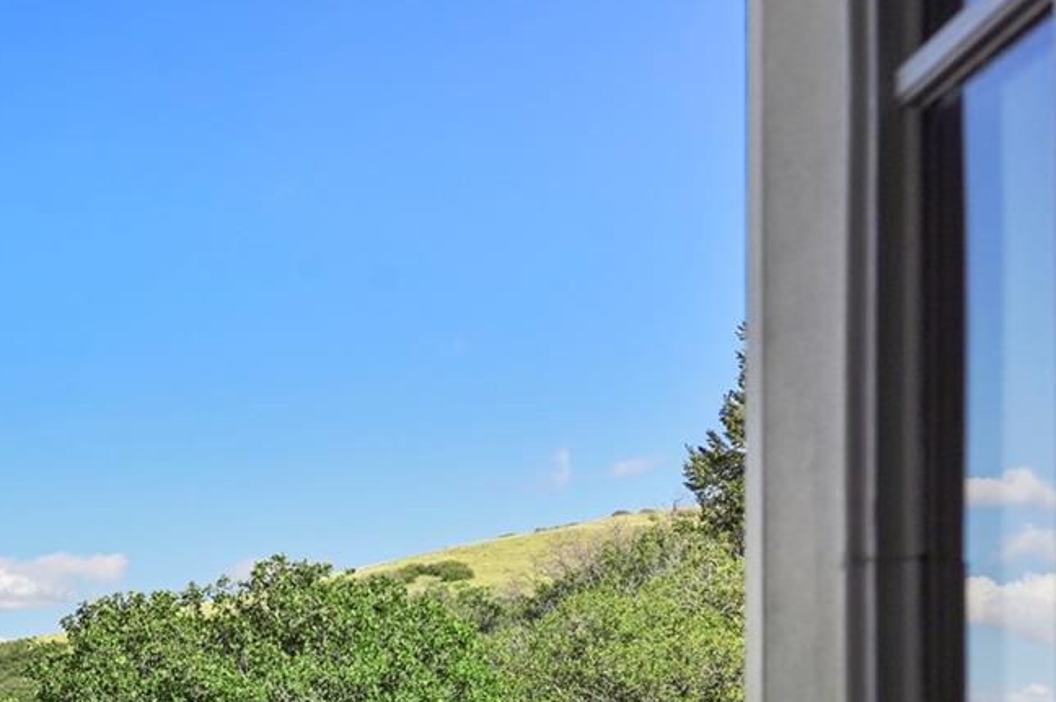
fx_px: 2462
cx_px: -11
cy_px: 847
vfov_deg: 15.6
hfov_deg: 23.2
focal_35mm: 84
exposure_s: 1/500
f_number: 9
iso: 200
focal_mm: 34
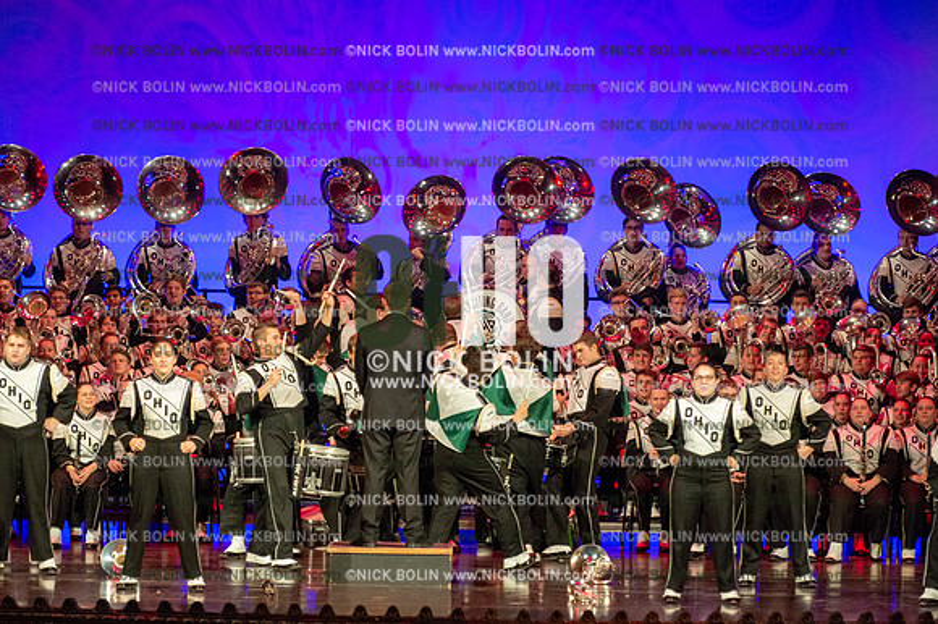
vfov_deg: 8.1
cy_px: 312
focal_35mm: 170
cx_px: 469
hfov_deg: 12.1
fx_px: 4427
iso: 8000
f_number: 5.6
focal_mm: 170
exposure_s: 1/320
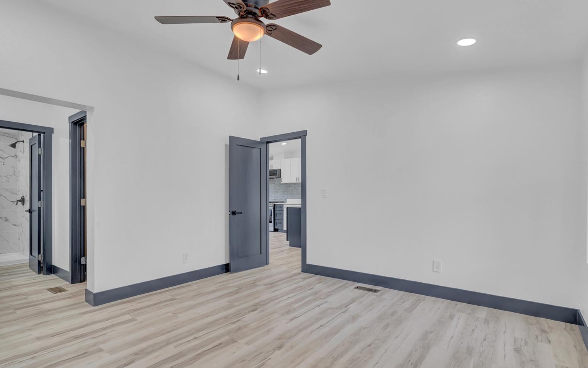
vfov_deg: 65.0
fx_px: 288
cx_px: 287
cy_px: 190
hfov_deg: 91.1
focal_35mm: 18
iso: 320
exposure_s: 1/13
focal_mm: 17
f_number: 10
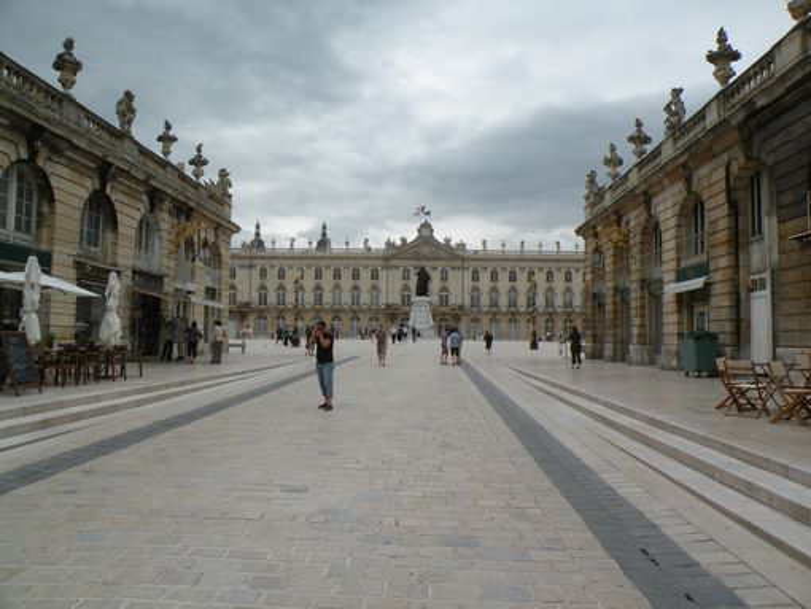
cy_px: 304
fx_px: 633
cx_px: 406
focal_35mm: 27
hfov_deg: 65.3
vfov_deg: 51.4
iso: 64
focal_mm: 4.7
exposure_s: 1/232
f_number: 6.3
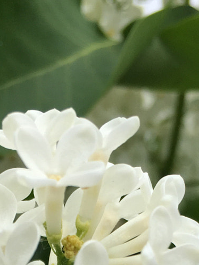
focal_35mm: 93
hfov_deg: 15.9
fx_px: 713
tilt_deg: -8.4
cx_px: 84
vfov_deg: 19.0
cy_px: 372
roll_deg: +5.2
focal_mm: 4.15
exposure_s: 1/962
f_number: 2.2
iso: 25
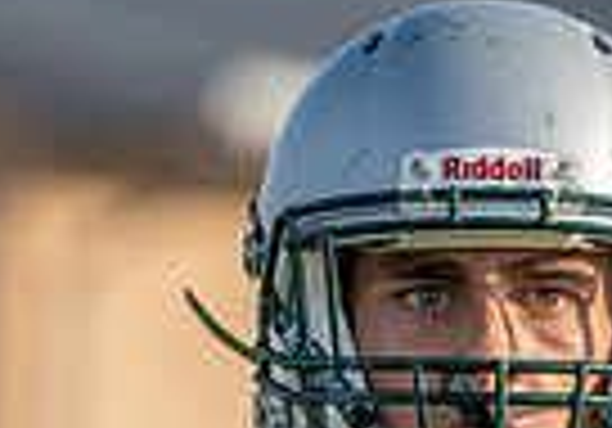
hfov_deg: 1.5
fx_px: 23843
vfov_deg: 1.0
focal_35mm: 1382
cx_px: 545
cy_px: 734
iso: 250
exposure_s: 1/1250
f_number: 5.6
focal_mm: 297
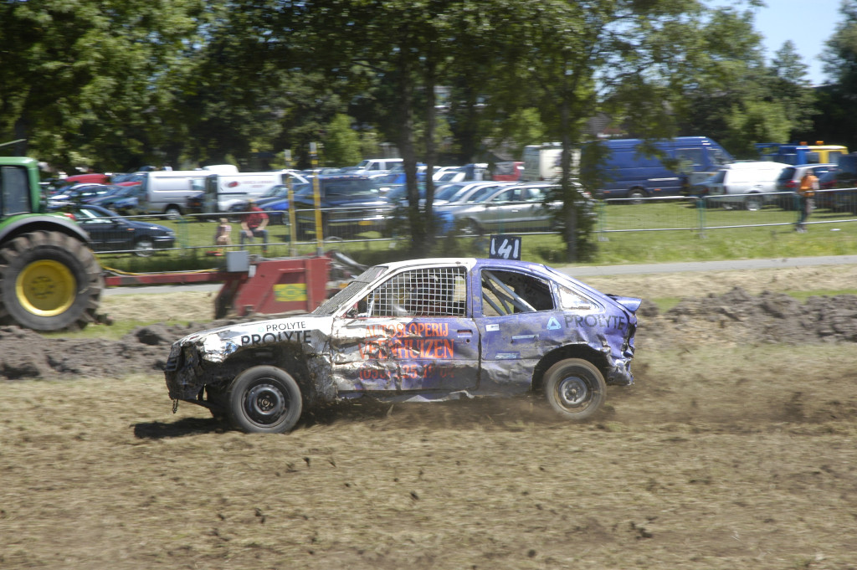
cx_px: 428
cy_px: 285
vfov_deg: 13.0
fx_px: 2498
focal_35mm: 105
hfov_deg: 19.5
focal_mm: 70
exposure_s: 1/250
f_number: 8
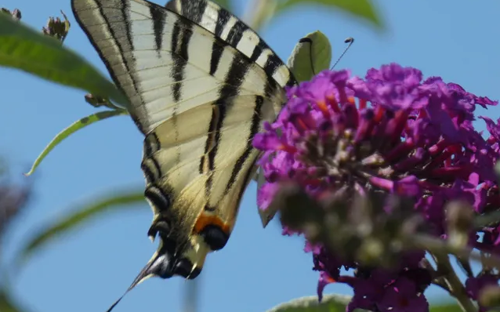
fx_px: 7014
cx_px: 250
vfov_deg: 2.5
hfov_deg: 4.1
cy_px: 165
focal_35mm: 515
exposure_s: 1/320
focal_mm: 86.7
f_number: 5.6
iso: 80
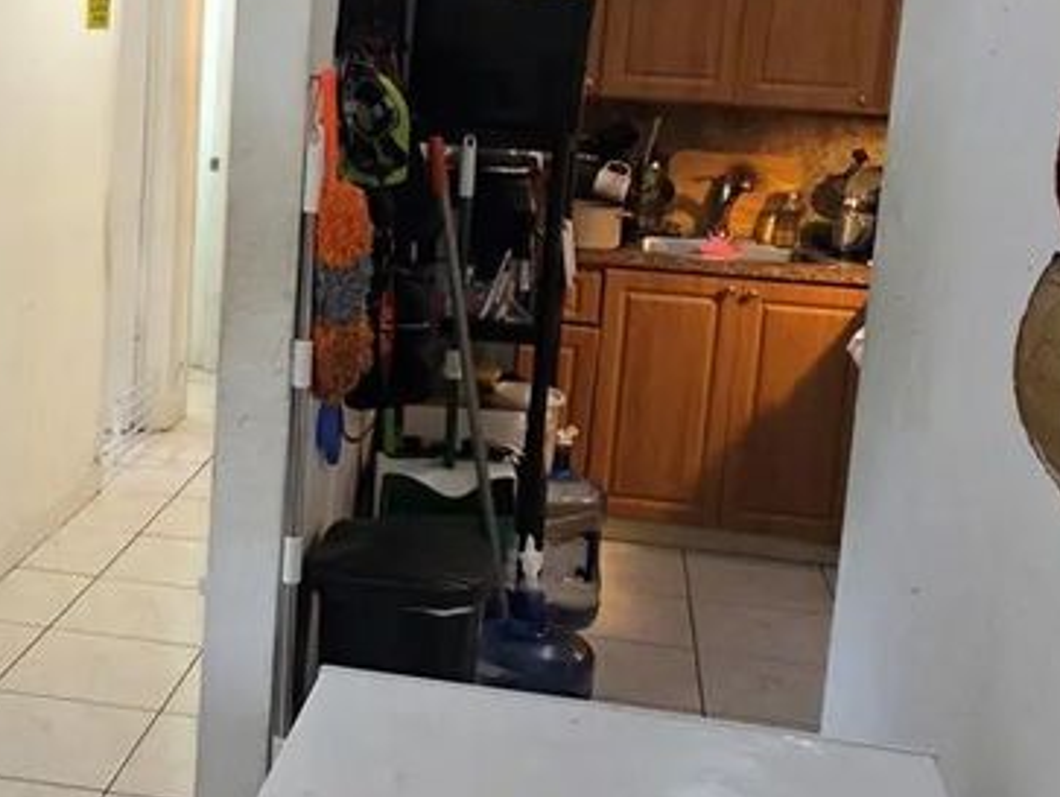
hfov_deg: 35.1
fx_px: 1655
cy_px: 323
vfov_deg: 27.0
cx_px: 327
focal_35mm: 54
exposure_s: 1/120
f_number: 1.7
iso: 500
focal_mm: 6.3
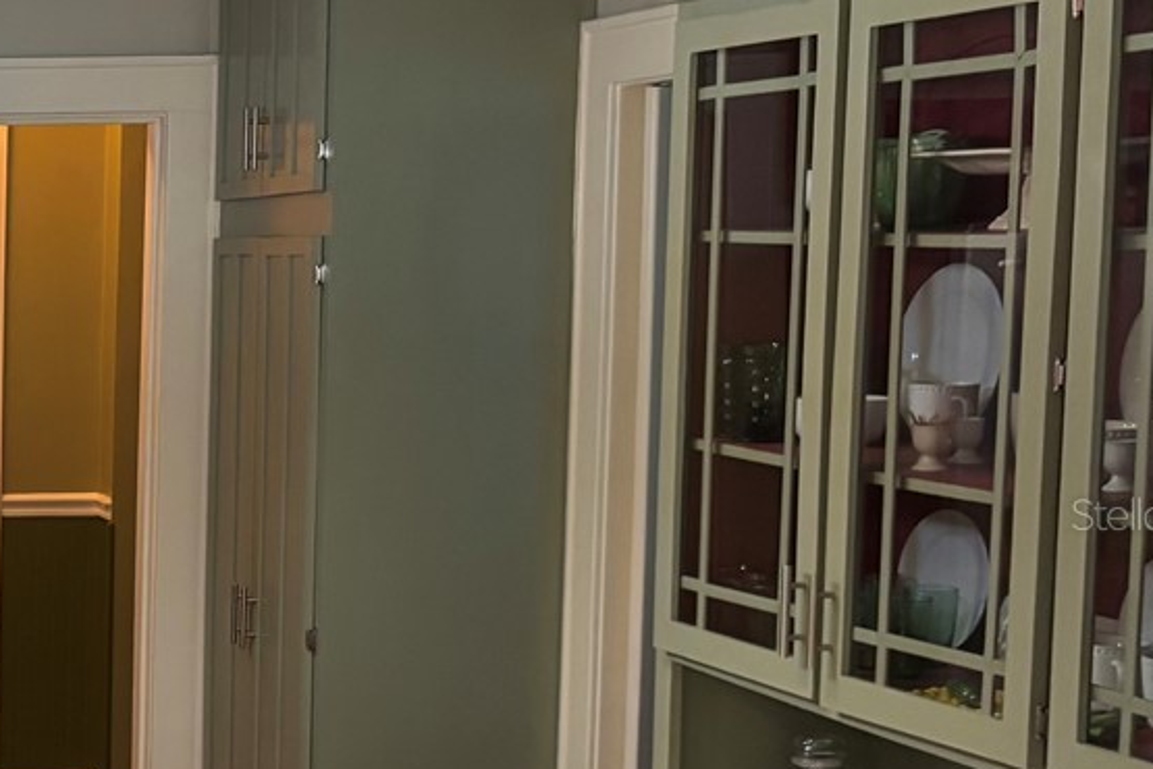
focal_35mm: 78
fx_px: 2498
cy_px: 513
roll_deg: +0.3
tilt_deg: -4.9
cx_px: -395
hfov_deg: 22.8
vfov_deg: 17.4
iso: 250
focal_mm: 5.96
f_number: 1.6
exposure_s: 1/60
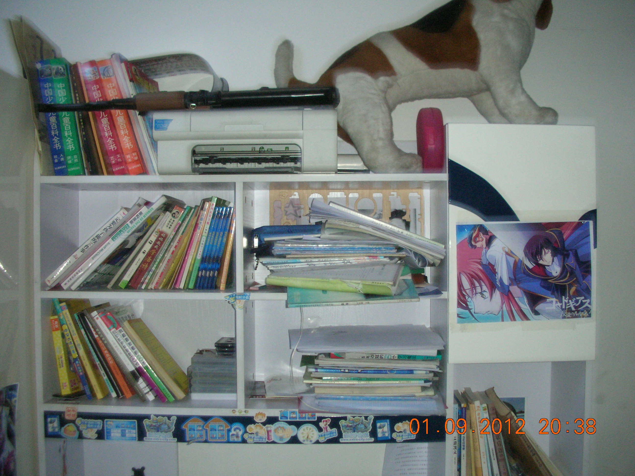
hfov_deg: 52.6
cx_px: 318
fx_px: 642
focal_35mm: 35
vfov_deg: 40.7
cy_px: 238
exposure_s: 2
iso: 200
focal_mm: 5.8
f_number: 3
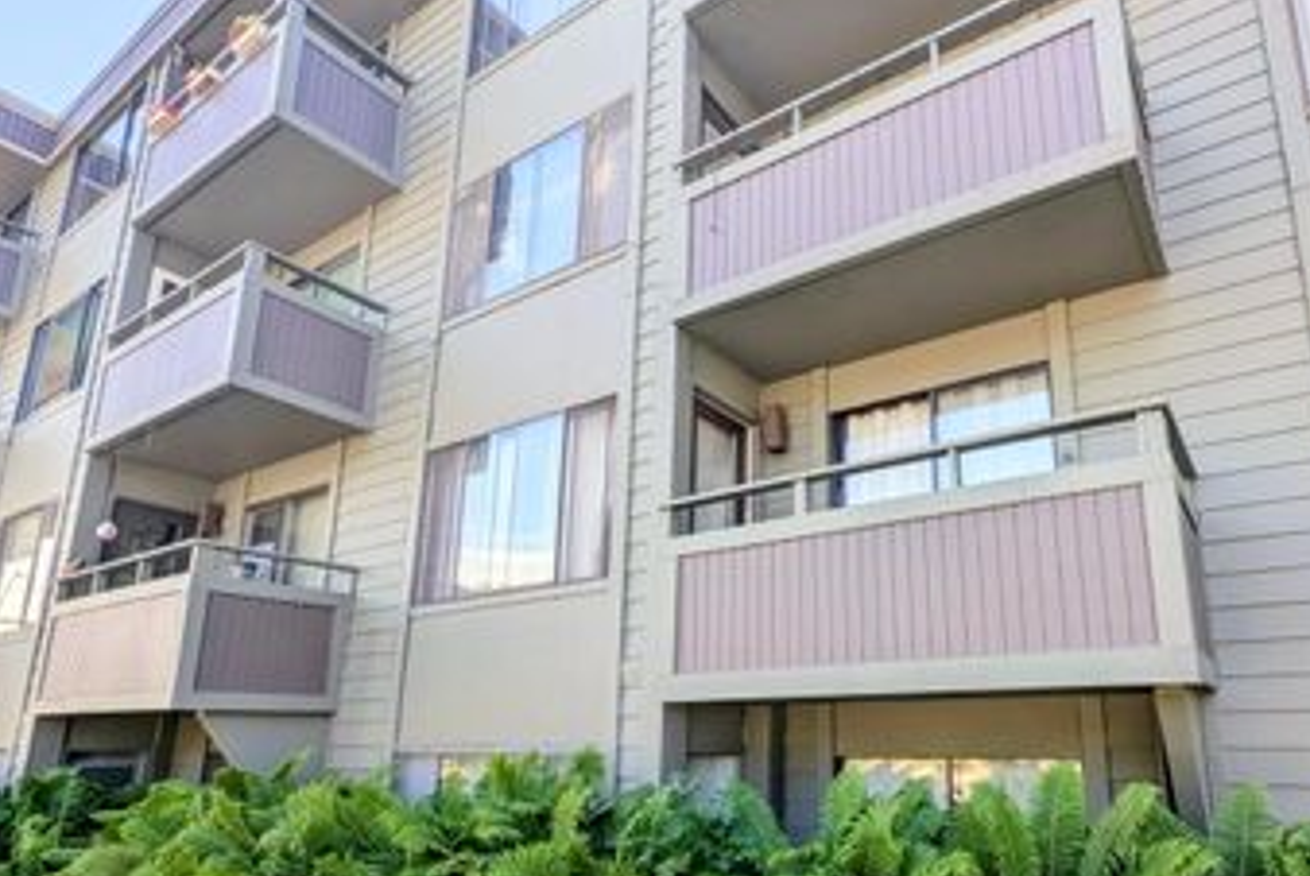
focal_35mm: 20
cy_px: 562
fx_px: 728
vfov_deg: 61.0
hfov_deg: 83.0
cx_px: 779
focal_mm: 1.95
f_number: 2.2
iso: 44
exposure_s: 1/490
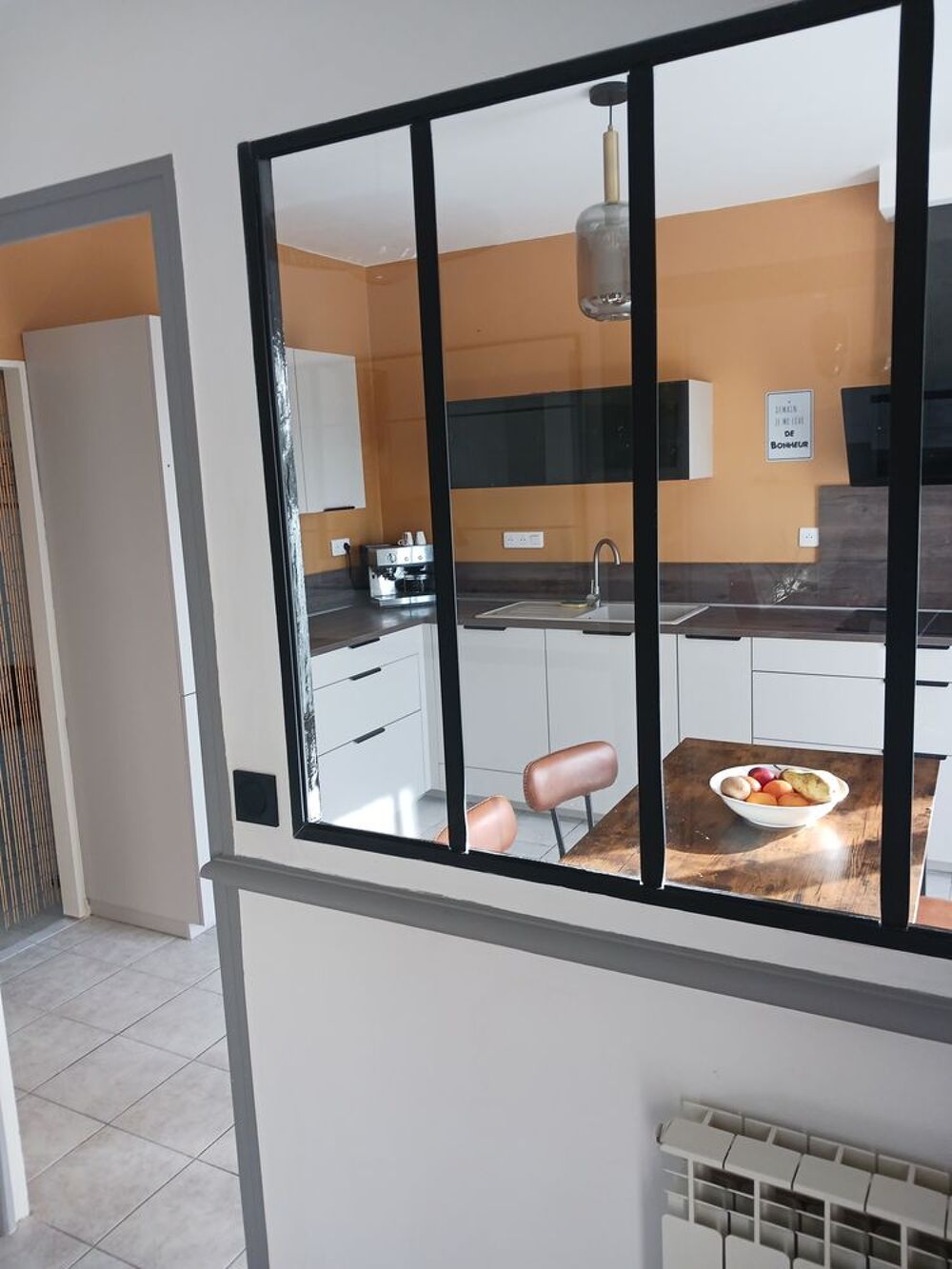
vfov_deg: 65.3
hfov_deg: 51.4
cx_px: 476
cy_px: 634
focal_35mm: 27
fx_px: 990
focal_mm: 4
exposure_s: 1/50
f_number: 1.8
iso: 125
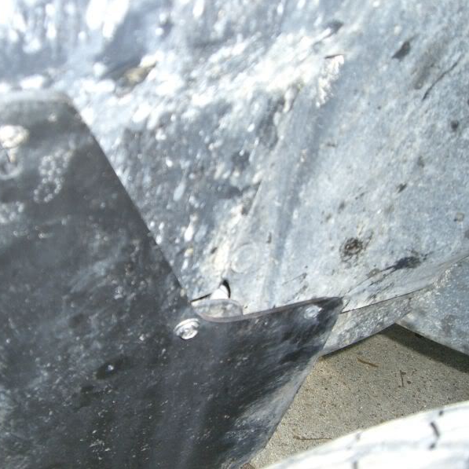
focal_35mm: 45
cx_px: 193
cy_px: 234
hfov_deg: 37.4
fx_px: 690
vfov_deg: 37.6
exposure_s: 1/60
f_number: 2.7
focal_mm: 6.2
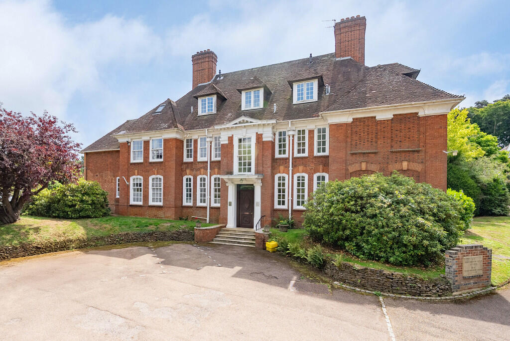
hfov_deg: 94.9
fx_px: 234
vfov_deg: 72.1
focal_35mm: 16
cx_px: 255
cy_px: 170
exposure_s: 1/1600
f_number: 7.1
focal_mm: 16.5
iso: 1250
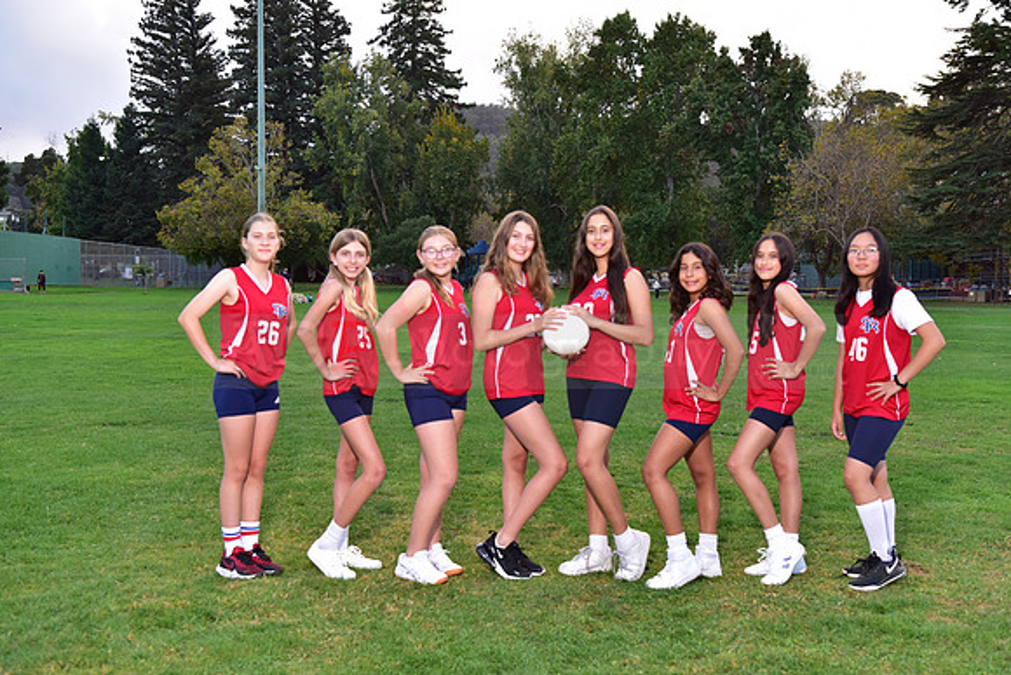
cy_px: 338
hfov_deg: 41.1
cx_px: 506
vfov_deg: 28.1
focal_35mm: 48
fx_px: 1348
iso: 800
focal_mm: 48
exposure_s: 1/200
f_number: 5.6
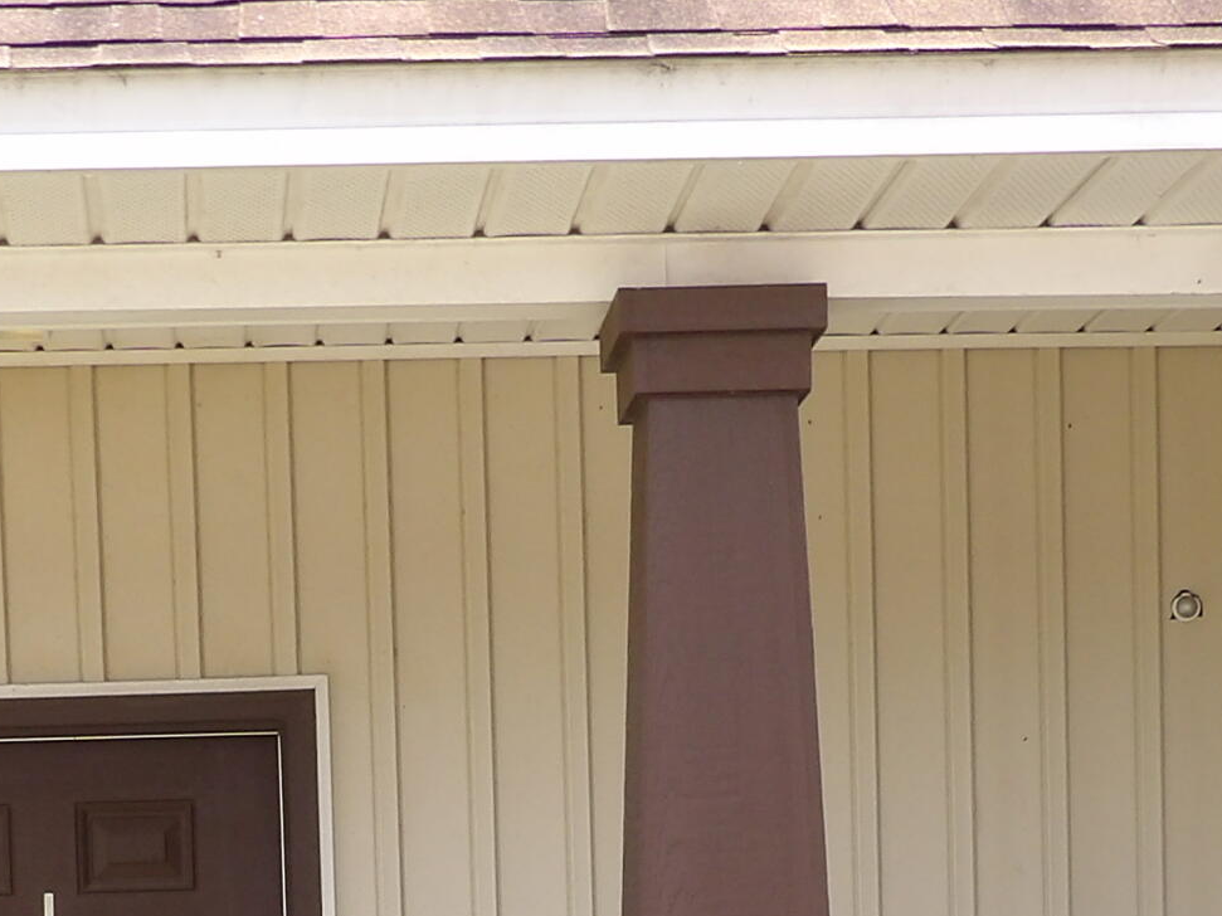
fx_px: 3600
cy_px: 1334
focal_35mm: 102
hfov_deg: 19.2
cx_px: 360
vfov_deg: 13.7
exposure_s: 1/308
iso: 100
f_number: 3.6
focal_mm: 5.9
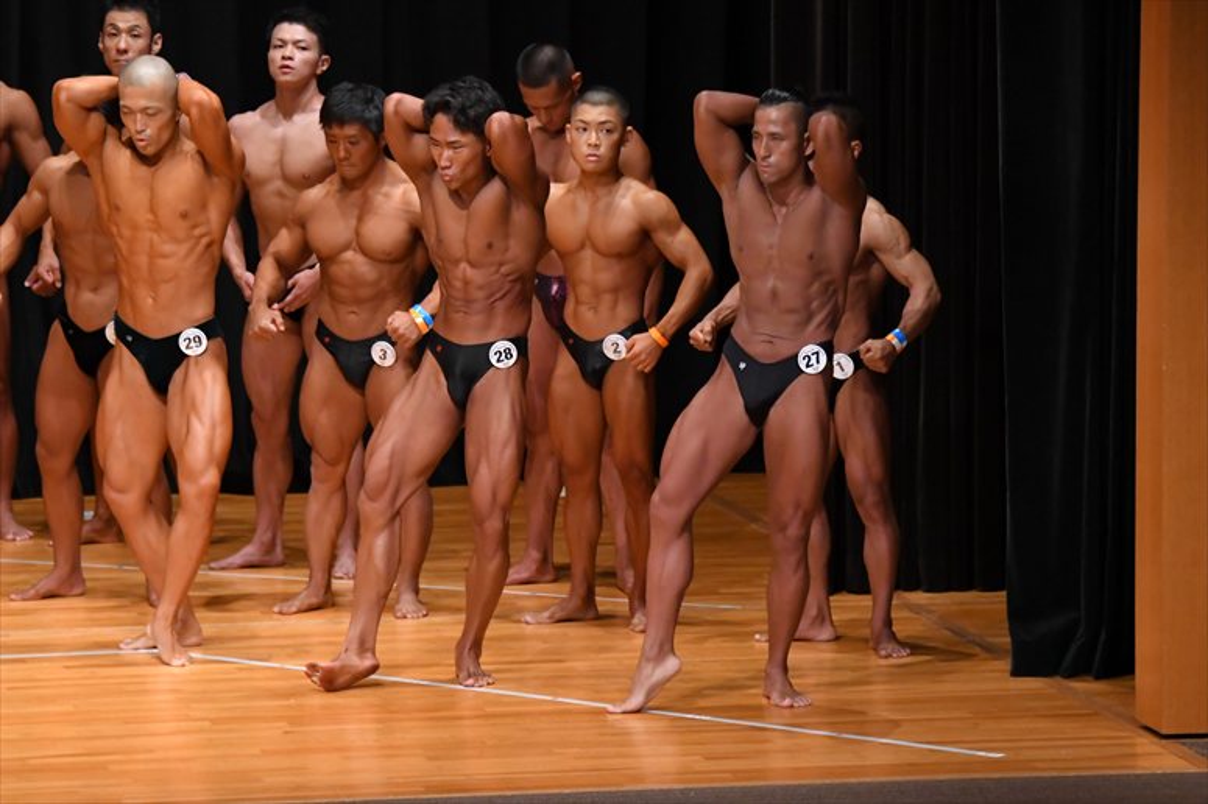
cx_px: 604
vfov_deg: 5.4
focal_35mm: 255
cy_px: 402
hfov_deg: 8.1
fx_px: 8553
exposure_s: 1/400
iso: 5000
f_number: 5.6
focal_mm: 170
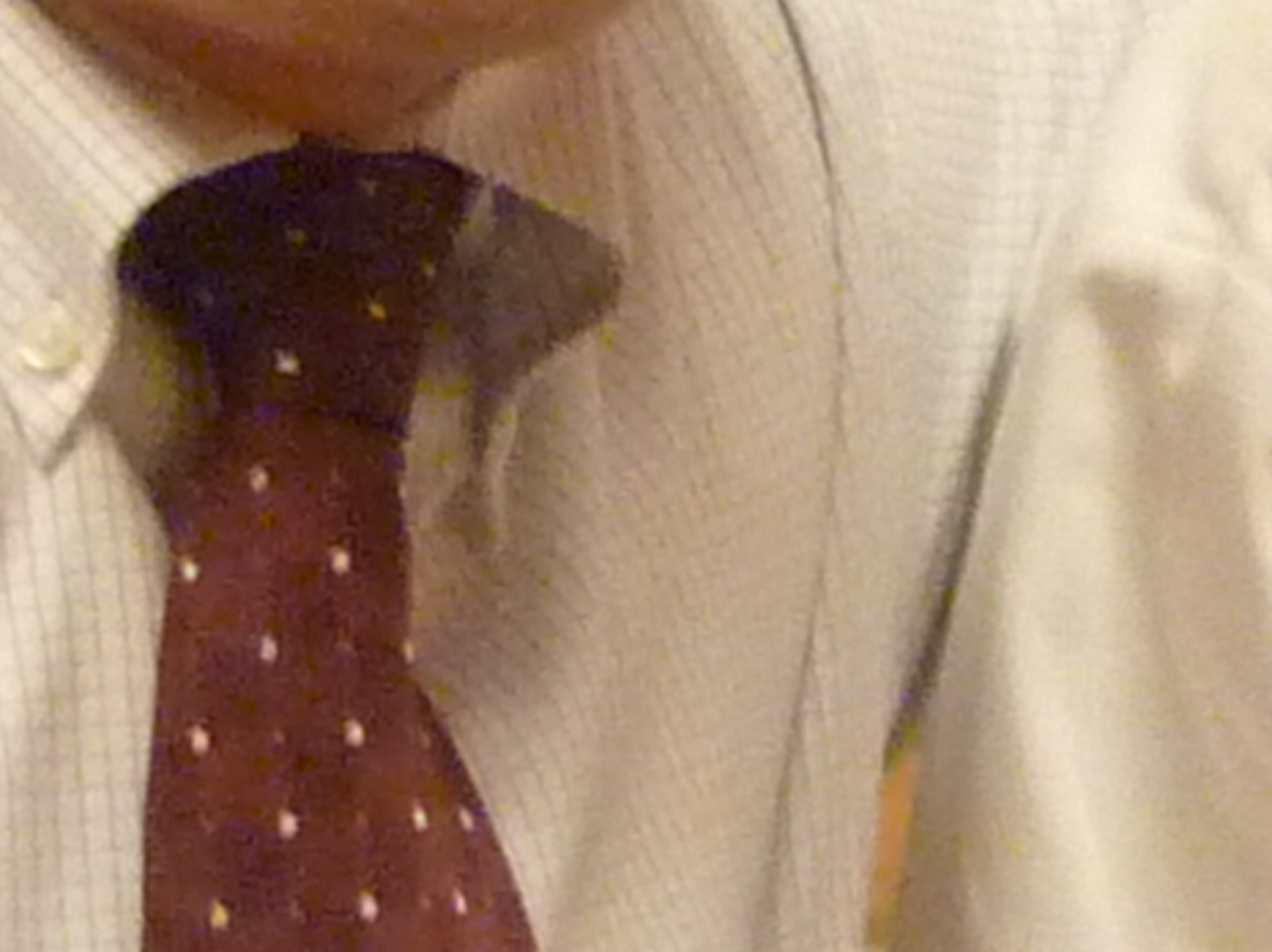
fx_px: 11493
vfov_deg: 4.7
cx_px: 1135
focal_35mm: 313
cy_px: -533
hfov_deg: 6.3
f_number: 3.6
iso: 400
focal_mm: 6.5
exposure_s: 1/15
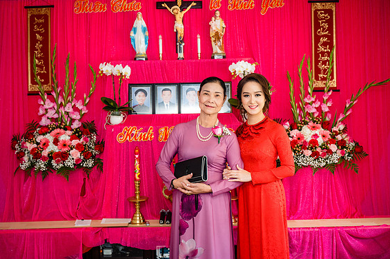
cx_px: 189
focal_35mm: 42
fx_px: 455
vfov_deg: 31.9
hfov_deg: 46.4
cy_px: 132
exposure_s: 1/160
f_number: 4
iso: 800
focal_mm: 39
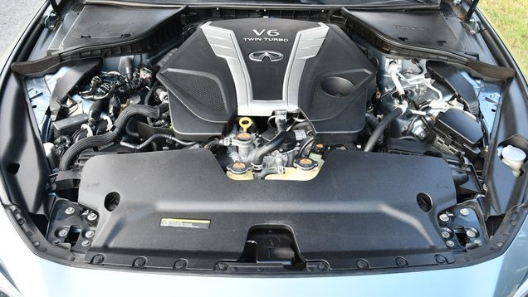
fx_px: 532
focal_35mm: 38
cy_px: 122
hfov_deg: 52.8
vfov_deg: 31.1
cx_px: 265
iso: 400
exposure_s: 1/250
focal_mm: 18
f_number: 3.5
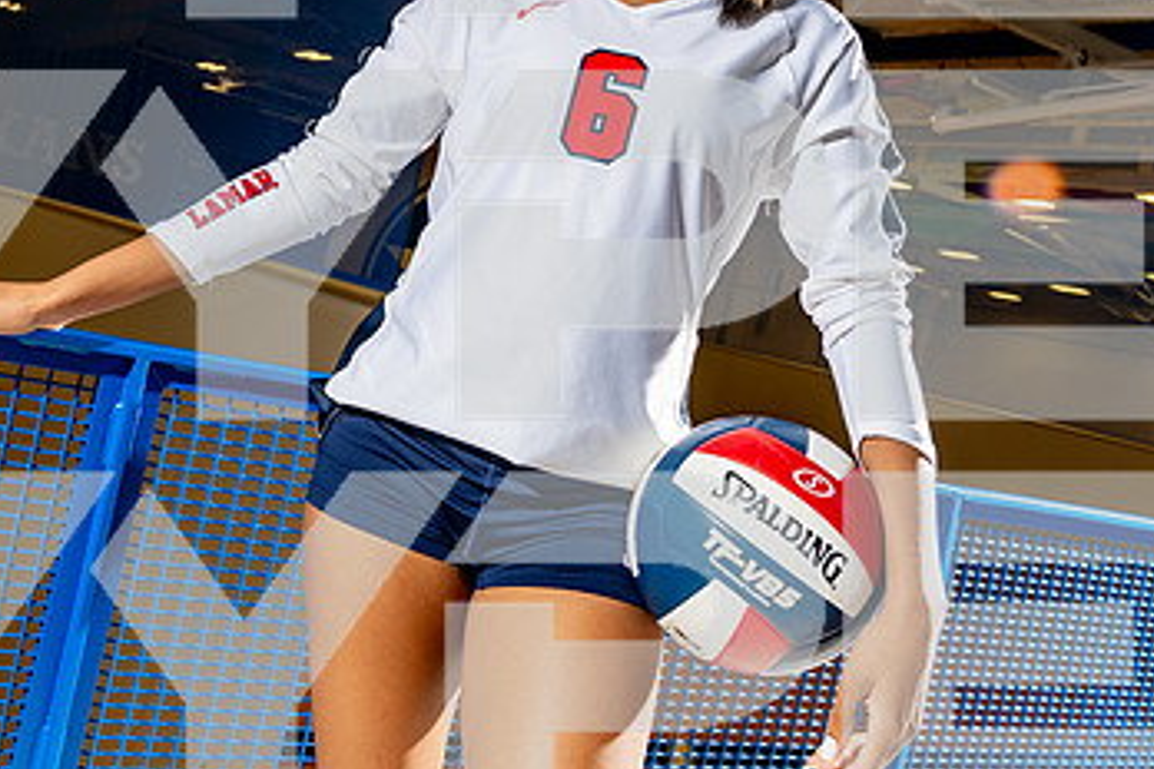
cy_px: 247
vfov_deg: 33.1
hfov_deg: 47.7
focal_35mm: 40
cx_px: 391
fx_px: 1282
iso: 250
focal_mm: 24
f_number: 5.6
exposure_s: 1/250
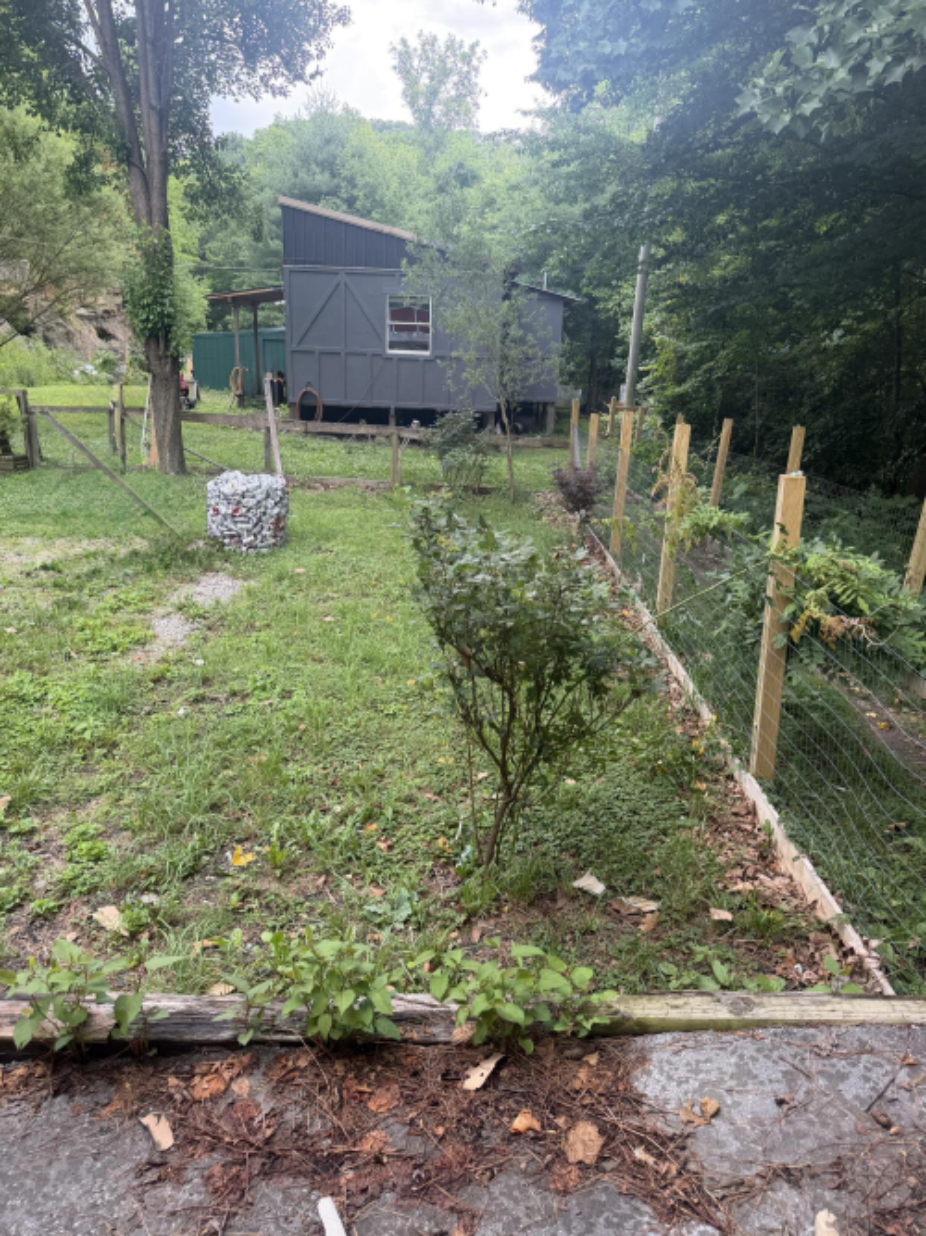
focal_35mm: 24
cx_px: 463
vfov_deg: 71.6
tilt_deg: -17.3
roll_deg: -1.3
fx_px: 856
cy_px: 618
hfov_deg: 56.8
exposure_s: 1/141
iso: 80
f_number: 1.78
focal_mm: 6.76
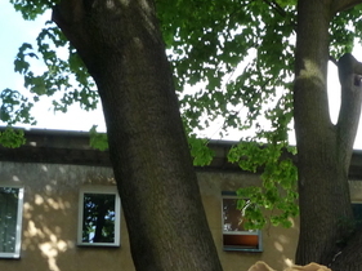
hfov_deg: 26.2
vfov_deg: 19.6
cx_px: 296
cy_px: 265
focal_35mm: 73
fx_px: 762
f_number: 4
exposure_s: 1/200
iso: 200
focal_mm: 5.2
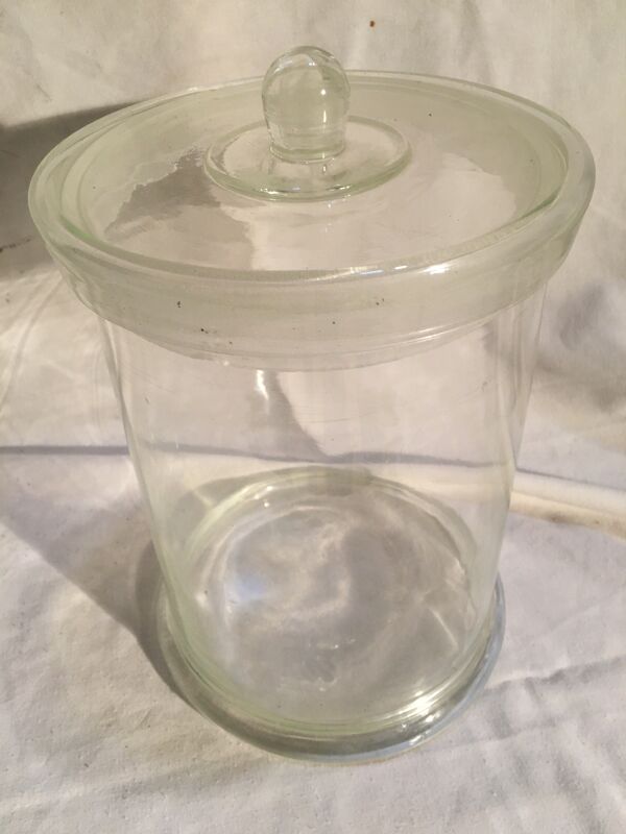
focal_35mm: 29
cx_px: 313
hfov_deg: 48.2
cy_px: 417
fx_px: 699
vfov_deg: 61.7
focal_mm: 4.15
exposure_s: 1/33
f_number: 2.2
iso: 125
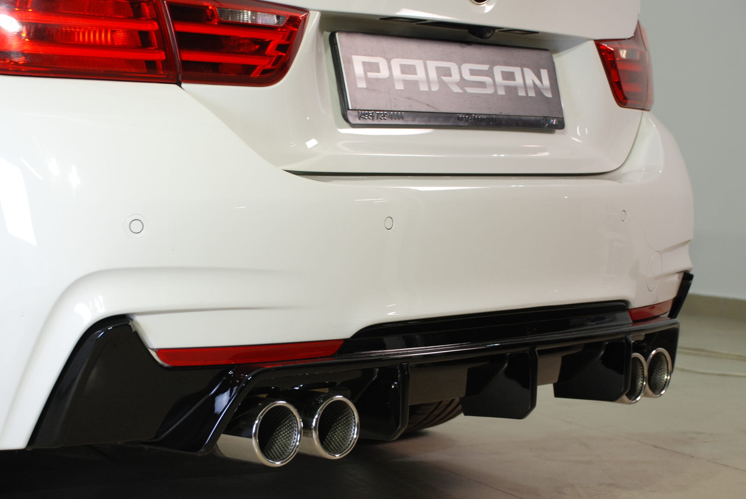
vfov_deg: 18.2
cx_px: 298
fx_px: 1556
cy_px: 305
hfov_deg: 26.9
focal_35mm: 75
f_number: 4.5
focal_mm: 40
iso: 160
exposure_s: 1/8
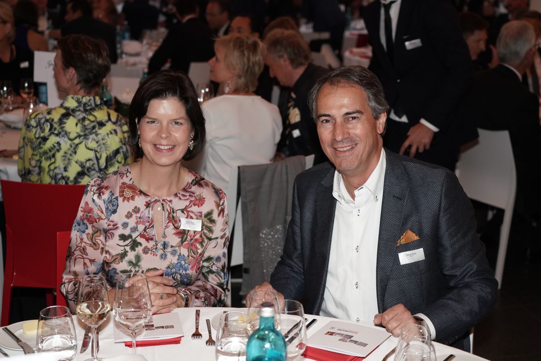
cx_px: 270
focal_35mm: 53
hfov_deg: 37.5
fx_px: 796
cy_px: 180
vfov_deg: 25.5
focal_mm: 53
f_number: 4.5
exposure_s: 1/80
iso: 1600
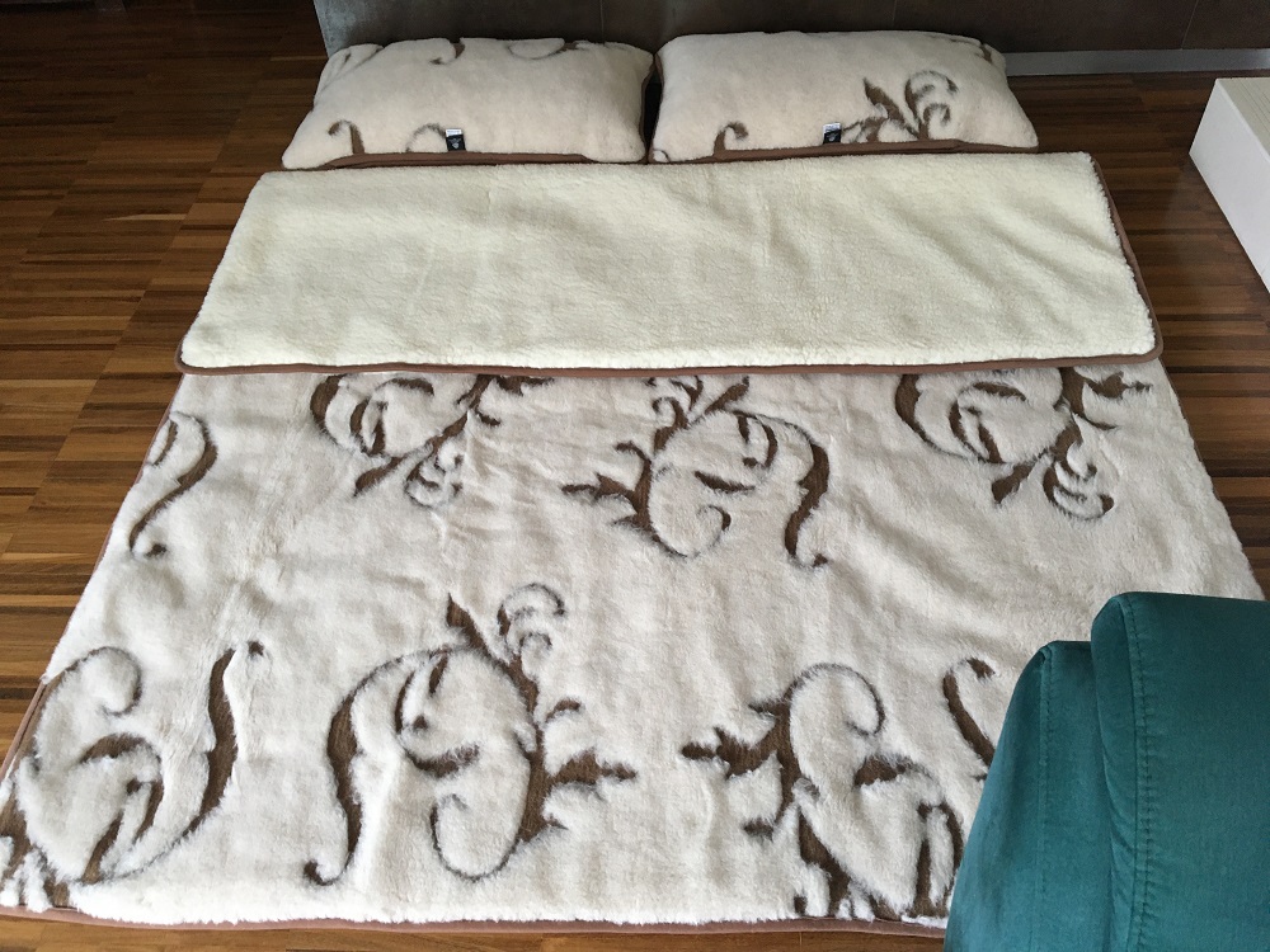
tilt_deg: -47.4
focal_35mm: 29
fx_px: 1064
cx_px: 635
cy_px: 476
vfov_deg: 48.2
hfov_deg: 61.7
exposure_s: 1/33
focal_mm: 4.15
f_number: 2.2
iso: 125
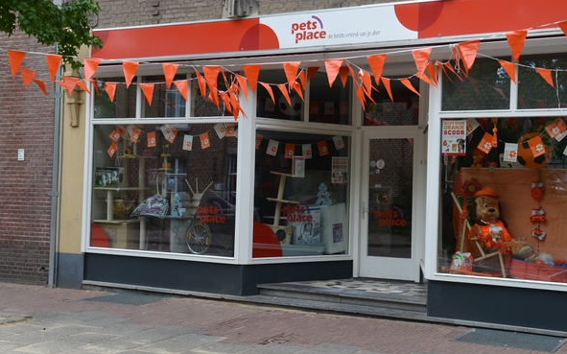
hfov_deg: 40.1
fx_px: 772
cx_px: 344
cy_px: 173
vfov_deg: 25.8
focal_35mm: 50
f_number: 5.6
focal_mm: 38
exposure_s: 1/125
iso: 200
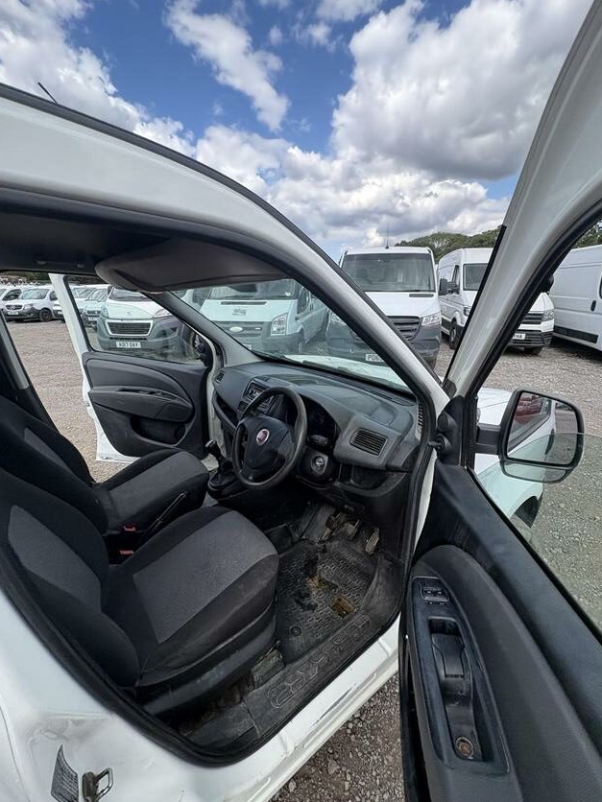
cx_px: 317
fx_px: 348
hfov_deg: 81.7
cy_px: 398
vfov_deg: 98.2
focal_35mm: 15
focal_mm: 2.22
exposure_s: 1/652
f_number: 2.2
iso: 64
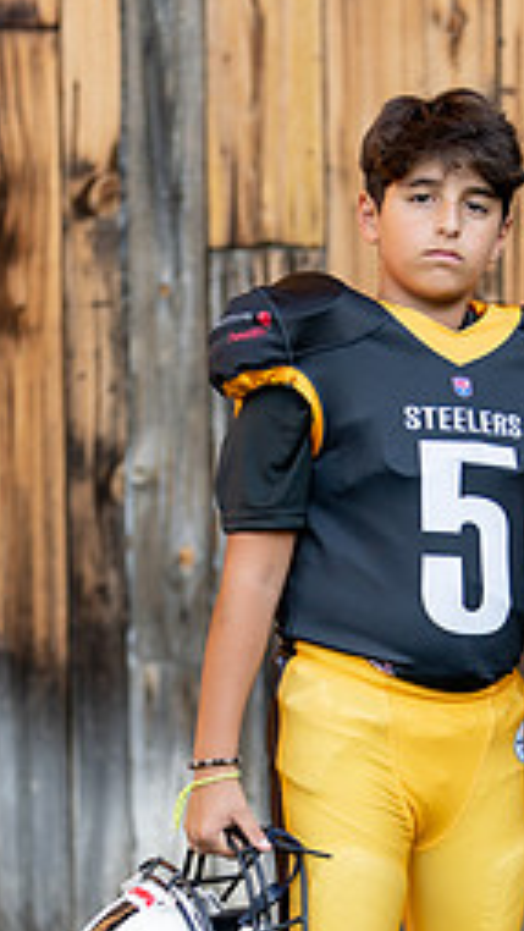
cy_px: 676
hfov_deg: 8.7
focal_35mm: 140
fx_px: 3456
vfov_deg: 15.3
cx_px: 402
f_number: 1.2
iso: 100
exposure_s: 1/2000
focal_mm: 50
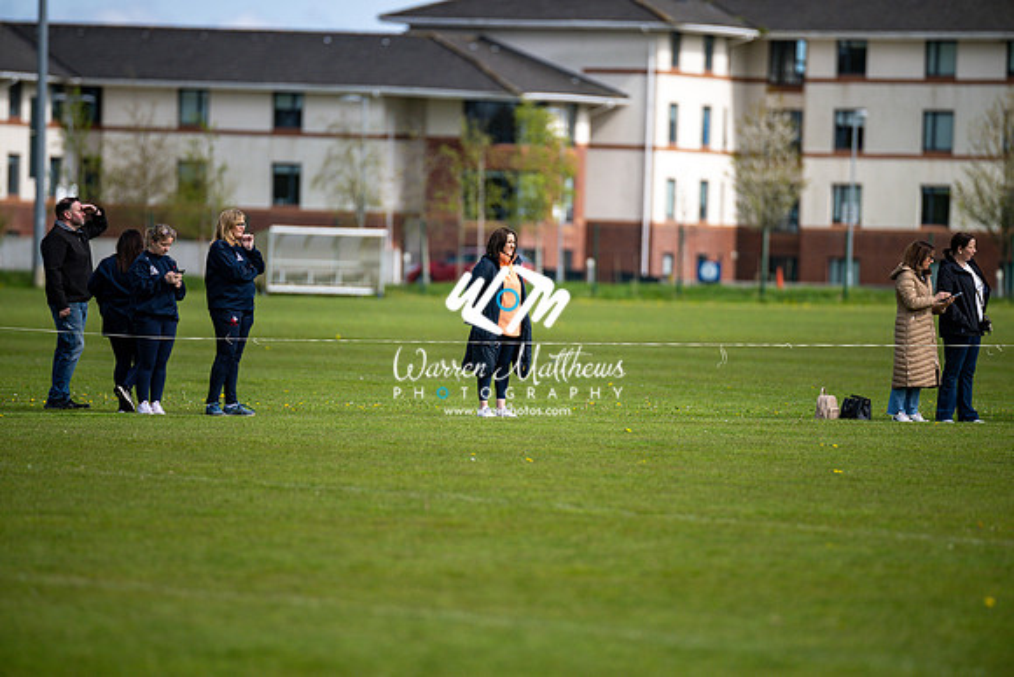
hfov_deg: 6.9
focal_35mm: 300
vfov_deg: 4.6
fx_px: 8452
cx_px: 507
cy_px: 338
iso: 220
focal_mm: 300
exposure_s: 1/6400
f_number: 2.8
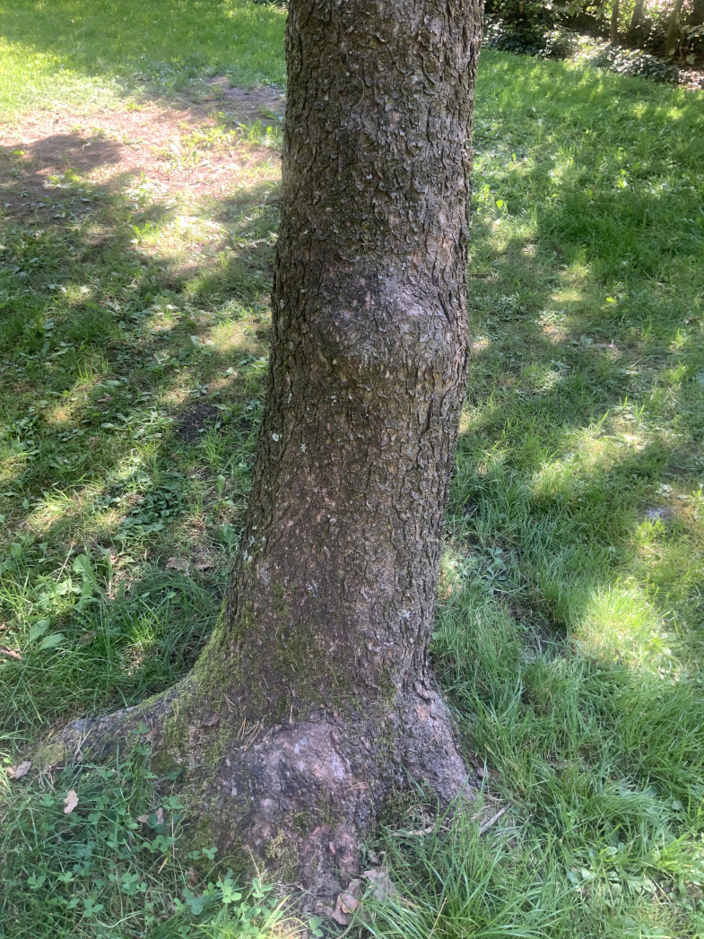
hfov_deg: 48.2
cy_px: 470
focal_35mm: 29
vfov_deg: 61.7
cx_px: 352
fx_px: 787
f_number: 1.8
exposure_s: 1/122
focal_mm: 3
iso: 64
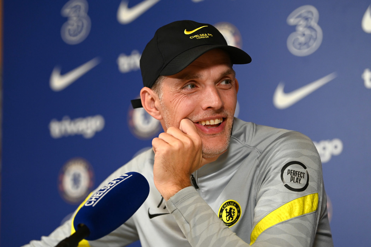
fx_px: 1391
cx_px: 186
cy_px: 124
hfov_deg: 15.2
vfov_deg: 10.2
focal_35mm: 135
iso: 2000
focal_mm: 135
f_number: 3.2
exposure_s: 1/500
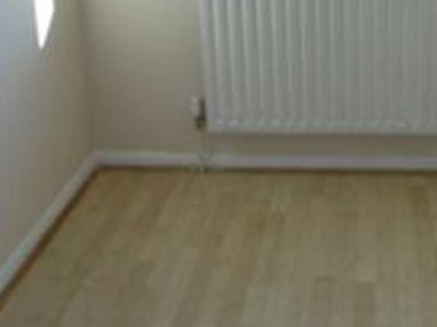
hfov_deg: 29.8
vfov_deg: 22.1
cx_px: 332
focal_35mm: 64
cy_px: 1
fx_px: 808
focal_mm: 4.3
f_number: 3.1
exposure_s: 1/160
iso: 100
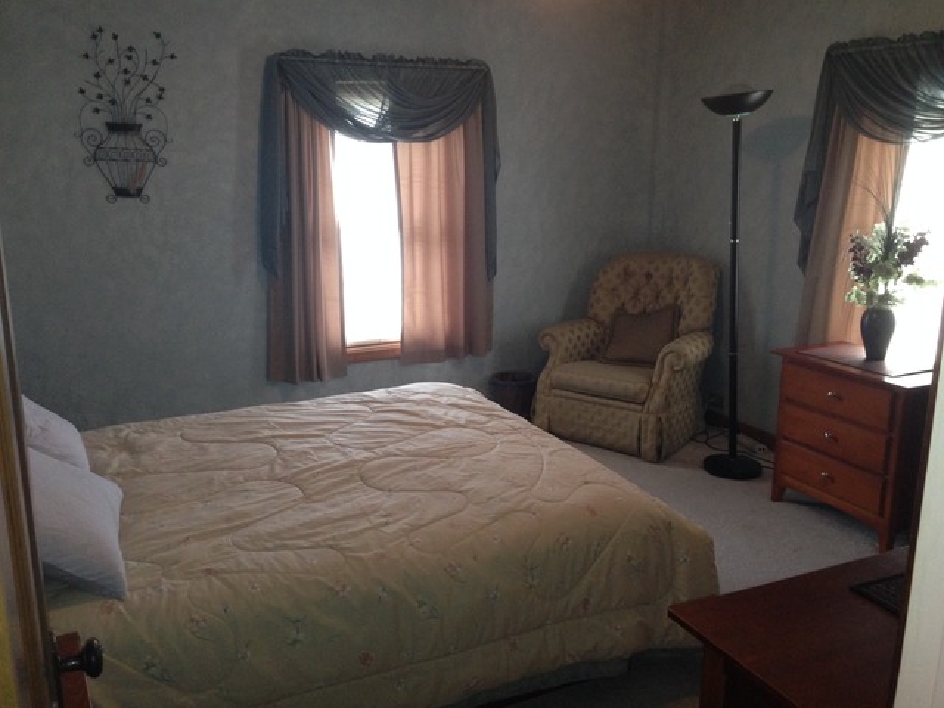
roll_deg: -0.8
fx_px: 900
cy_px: 354
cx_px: 472
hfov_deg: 55.4
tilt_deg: -14.5
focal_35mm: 33
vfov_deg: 42.9
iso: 200
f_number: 2.4
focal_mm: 4.12
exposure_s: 1/20
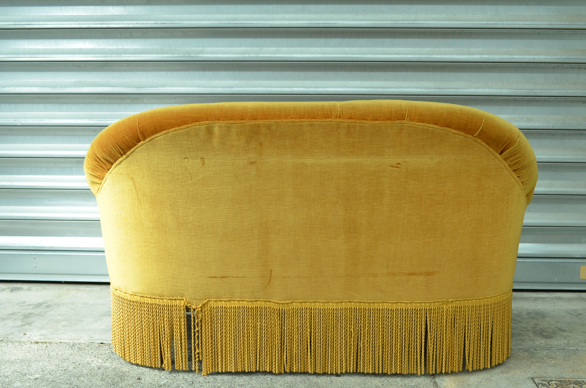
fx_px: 682
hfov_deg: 46.5
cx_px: 293
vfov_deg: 31.8
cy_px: 194
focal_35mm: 42
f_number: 8
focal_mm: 28
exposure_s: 1/125
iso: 125
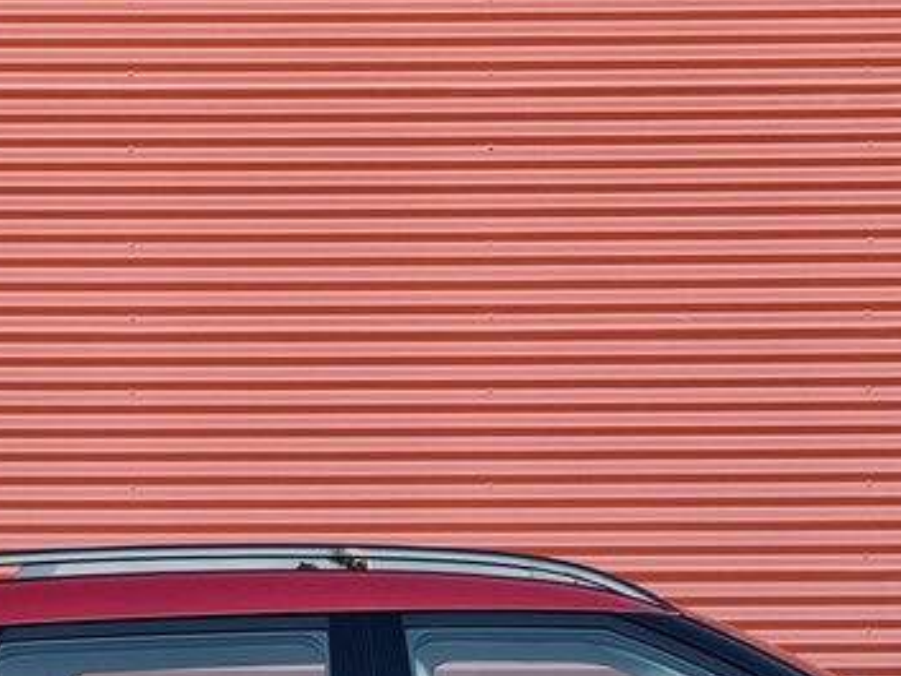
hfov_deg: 12.1
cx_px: 513
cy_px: 921
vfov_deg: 8.9
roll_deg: +0.2
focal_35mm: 163
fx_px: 4244
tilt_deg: -1.2
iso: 64
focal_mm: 6.76
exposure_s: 1/261
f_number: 1.78
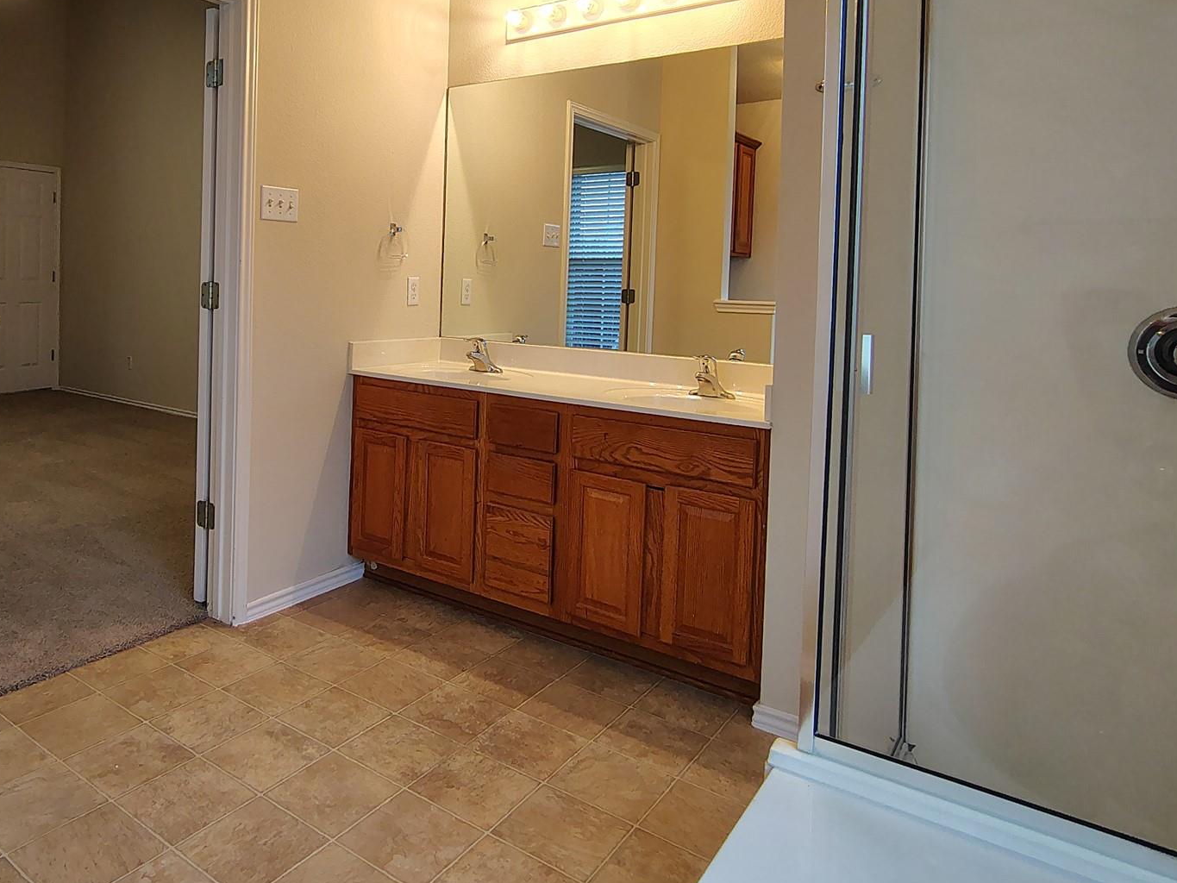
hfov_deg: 70.2
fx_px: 816
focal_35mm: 24
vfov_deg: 55.6
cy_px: 294
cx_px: 429
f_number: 2.2
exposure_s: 1/60
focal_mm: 2.13
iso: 356
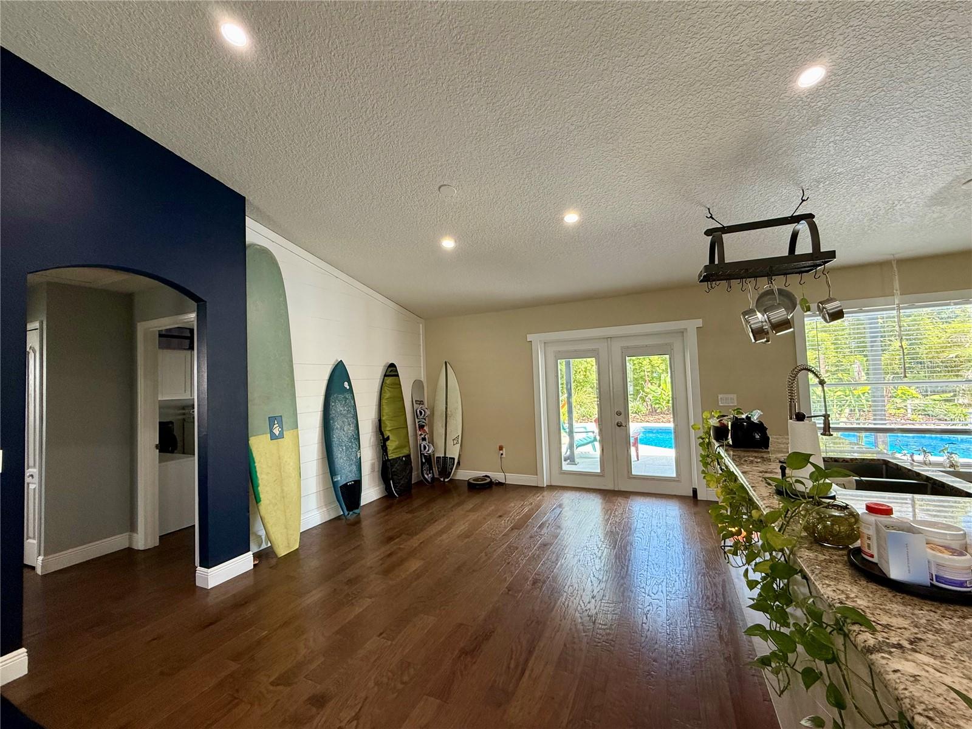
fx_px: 393
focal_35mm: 14
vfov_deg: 85.7
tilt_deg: +1.9
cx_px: 486
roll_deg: +2.0
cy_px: 364
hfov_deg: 102.1
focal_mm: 2.22
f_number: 2.2
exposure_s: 1/120
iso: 250
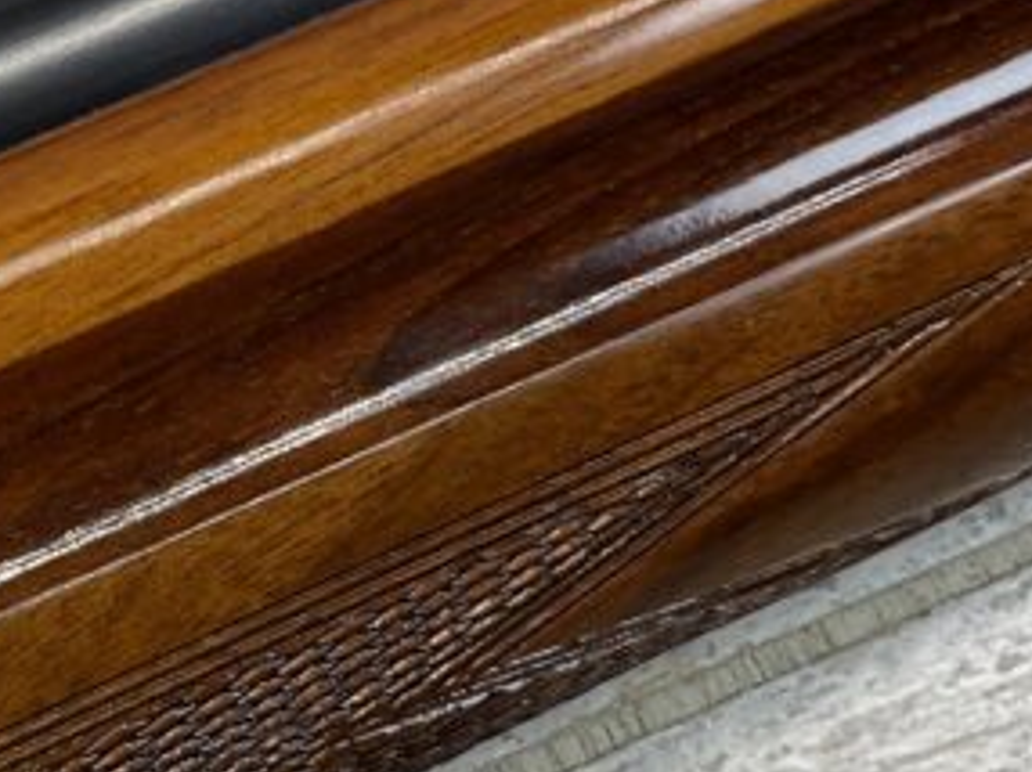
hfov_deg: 18.5
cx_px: 65
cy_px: 354
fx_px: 3098
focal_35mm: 104
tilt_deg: -73.9
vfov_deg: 14.2
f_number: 1.8
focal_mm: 3
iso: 16
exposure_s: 1/120
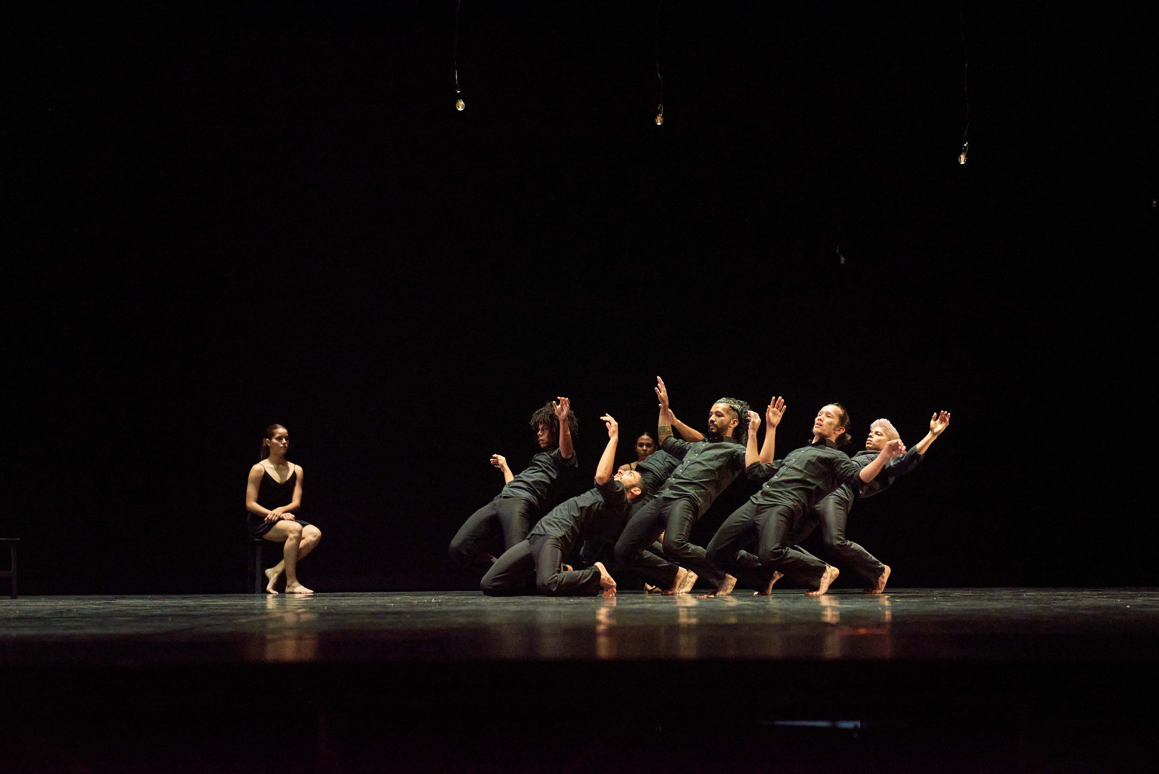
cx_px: 580
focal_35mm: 70
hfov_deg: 28.8
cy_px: 387
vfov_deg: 19.5
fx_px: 2254
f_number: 3.5
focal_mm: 70
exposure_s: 1/250
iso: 1250
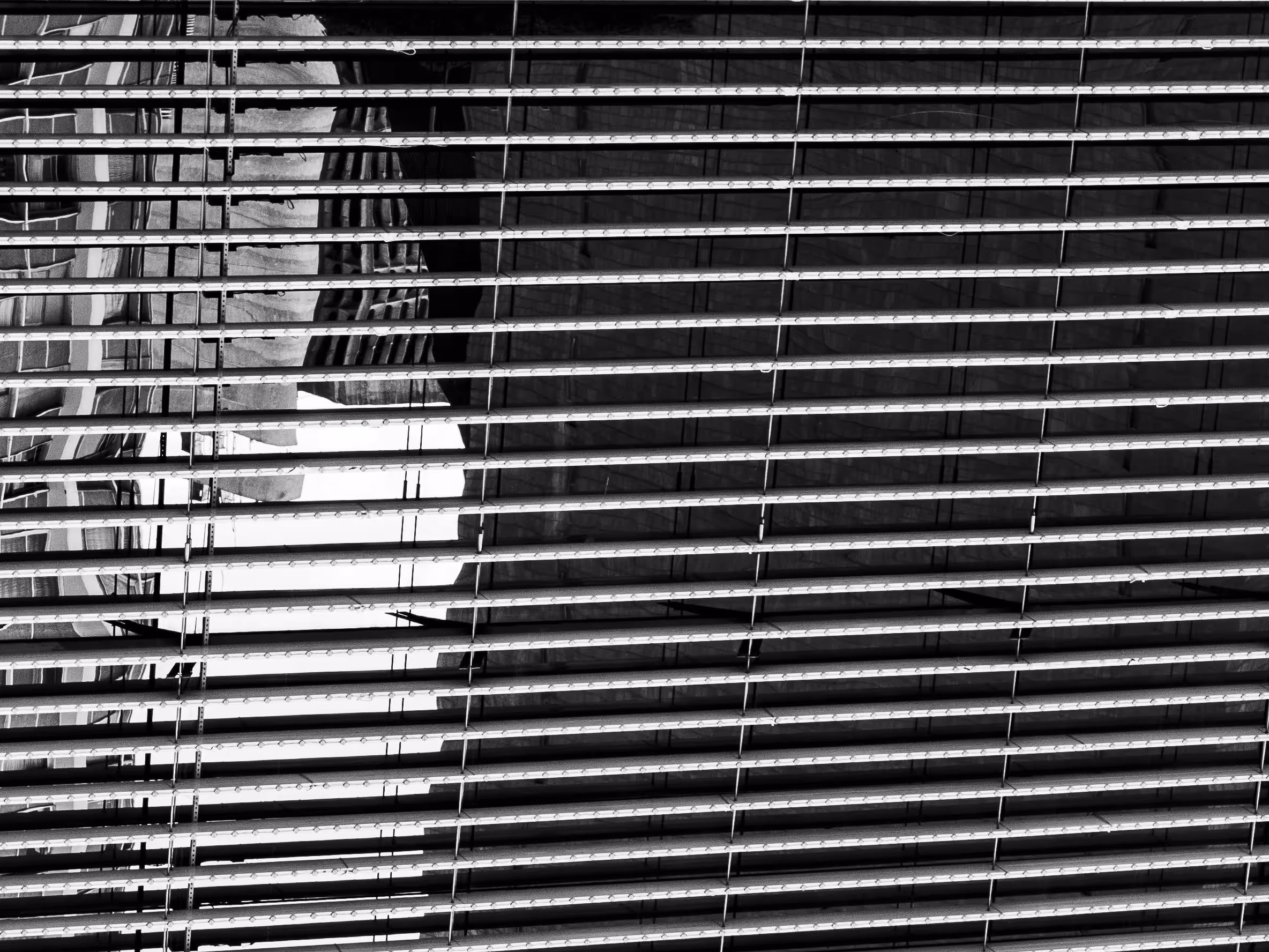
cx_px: 436
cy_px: 911
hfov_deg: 13.1
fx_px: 5499
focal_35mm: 150
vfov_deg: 9.8
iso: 200
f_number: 8
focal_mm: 34
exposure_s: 1/60
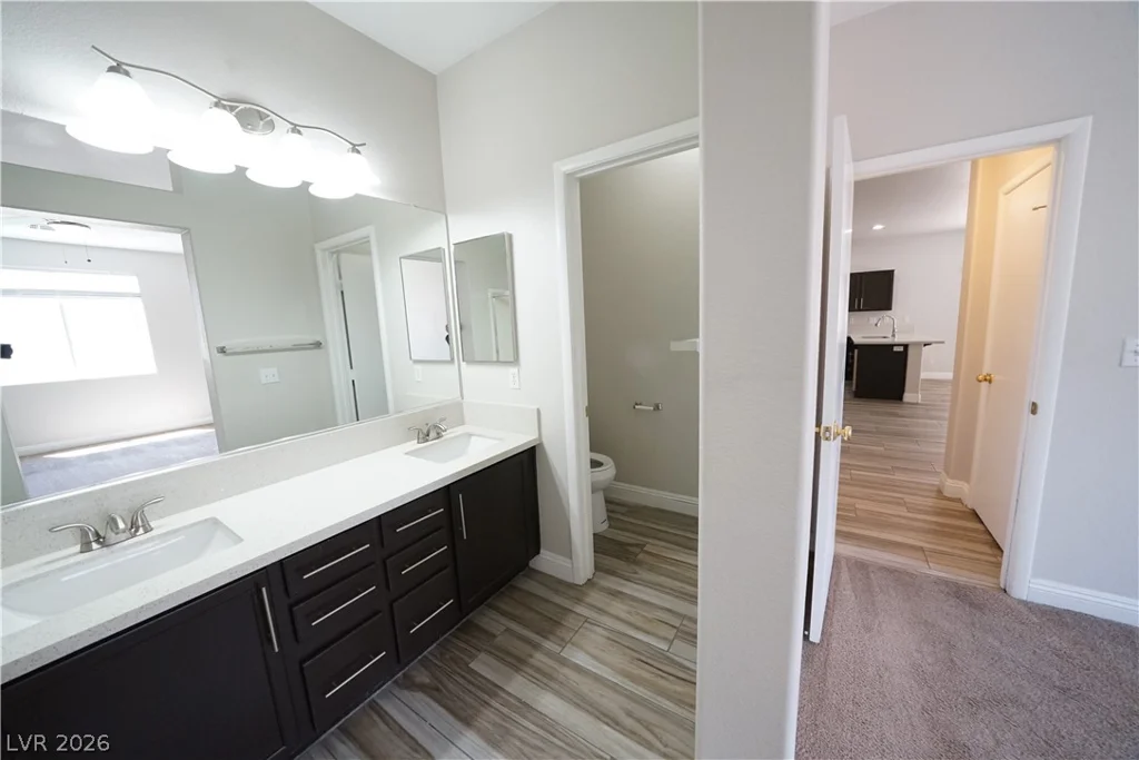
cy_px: 380
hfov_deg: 112.6
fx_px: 380
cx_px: 570
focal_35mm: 12
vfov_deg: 90.0
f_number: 9
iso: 2500
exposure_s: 1/50
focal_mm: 12
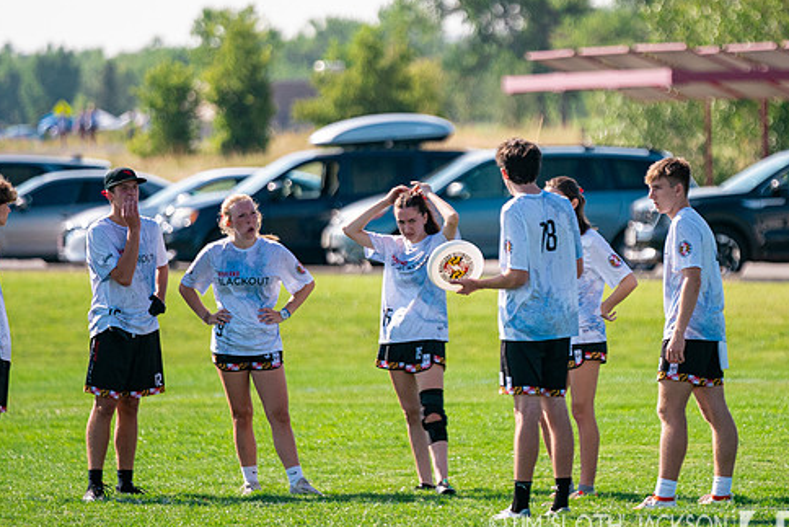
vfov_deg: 4.2
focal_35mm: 329
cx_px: 552
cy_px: 266
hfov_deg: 6.3
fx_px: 7212
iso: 1000
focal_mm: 200
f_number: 2.8
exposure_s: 1/10000
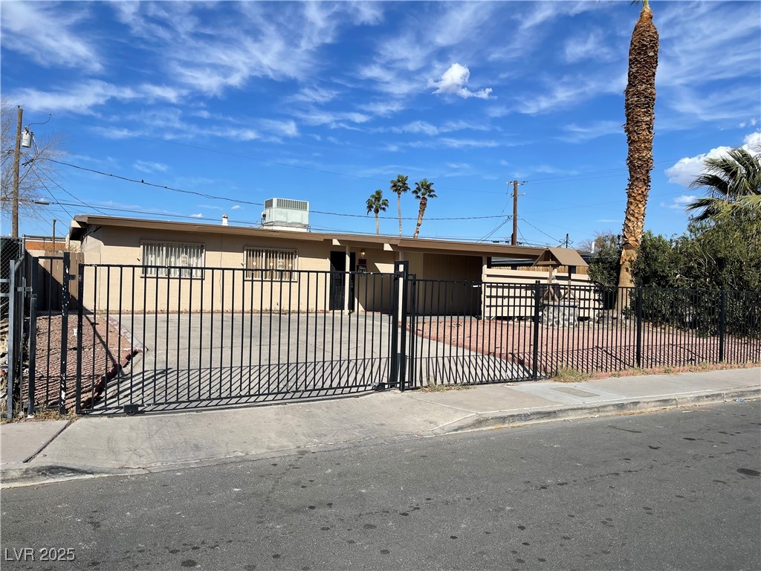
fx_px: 550
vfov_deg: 54.9
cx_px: 380
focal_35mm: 25
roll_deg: -1.4
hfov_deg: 69.4
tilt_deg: -1.0
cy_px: 286
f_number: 1.6
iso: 32
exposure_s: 1/5376
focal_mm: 5.1
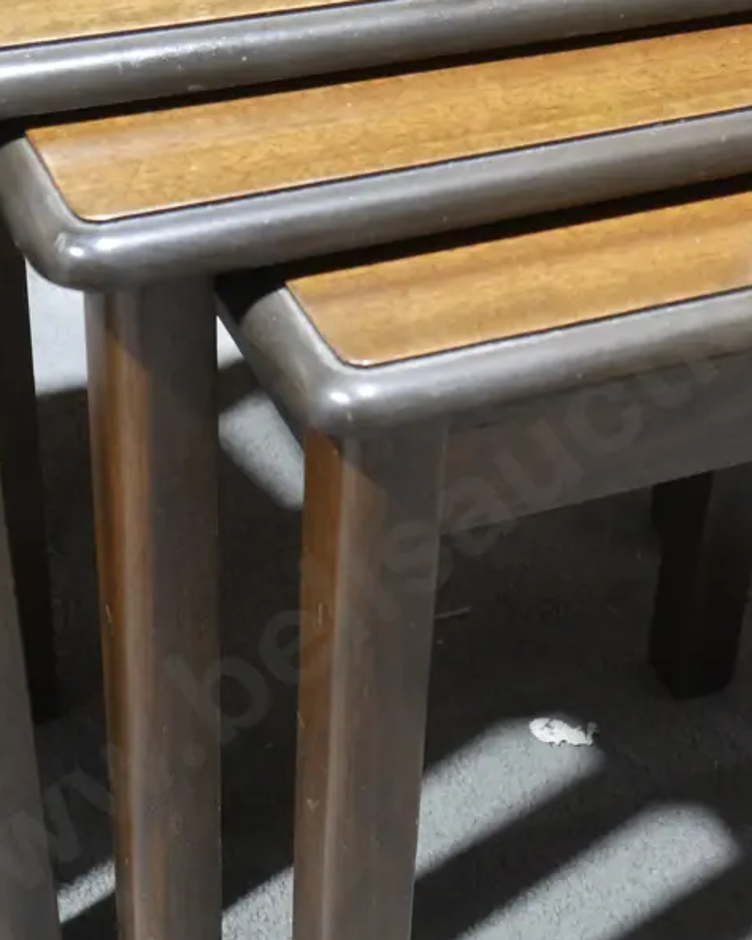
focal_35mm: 81
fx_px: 2255
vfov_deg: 23.6
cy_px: 456
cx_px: 549
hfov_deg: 18.8
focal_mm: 24
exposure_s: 1/60
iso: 2500
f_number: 5.2
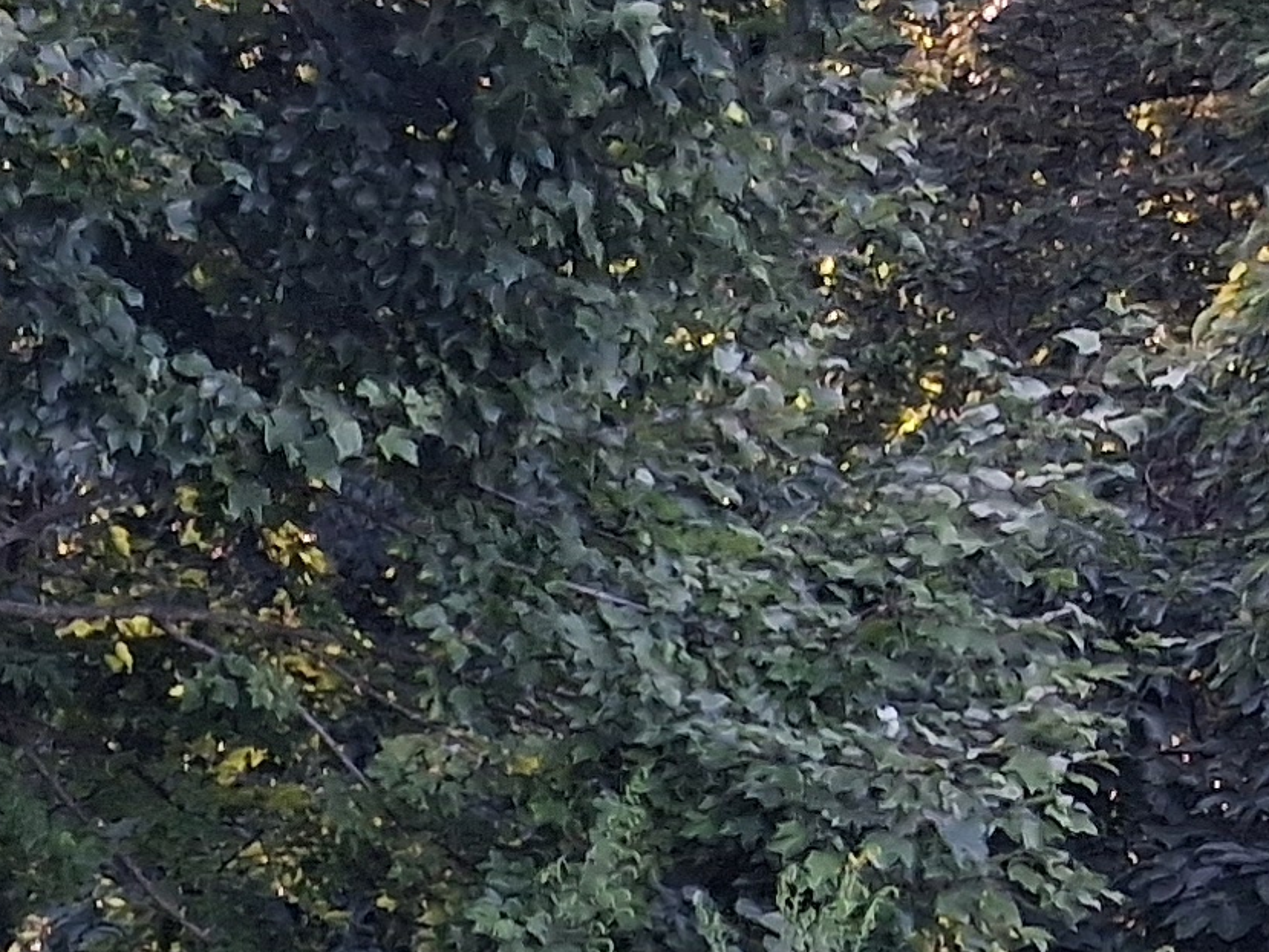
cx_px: -1783
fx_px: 4693
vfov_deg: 10.4
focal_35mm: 128
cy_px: 2106
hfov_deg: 12.2
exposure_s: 1/120
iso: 125
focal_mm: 3.98
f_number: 1.8
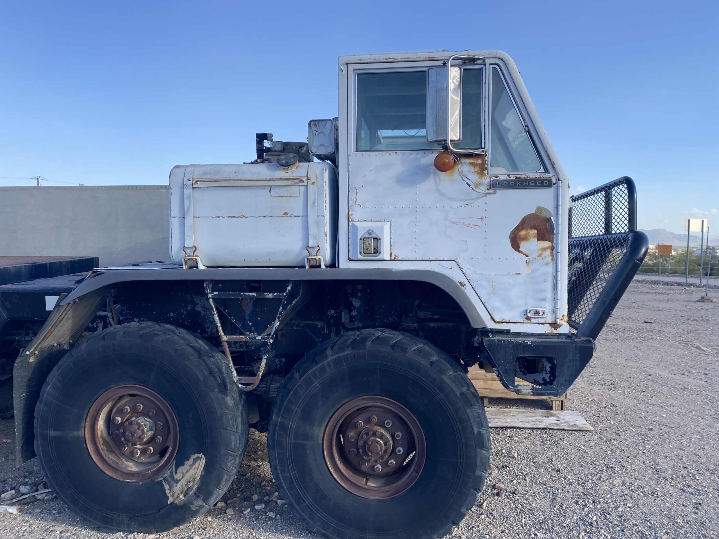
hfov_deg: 67.3
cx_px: 360
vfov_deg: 53.1
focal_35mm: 26
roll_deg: -0.2
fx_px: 540
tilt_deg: -2.3
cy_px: 270
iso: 32
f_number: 1.8
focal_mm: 4.25
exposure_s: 1/1412
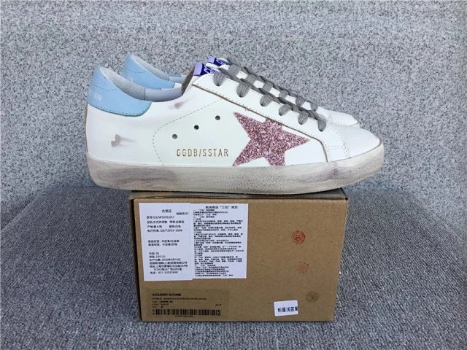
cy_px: 175
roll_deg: -0.9
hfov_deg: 58.4
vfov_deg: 45.4
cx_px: 234
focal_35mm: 31
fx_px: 418
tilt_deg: -19.9
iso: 25
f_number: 2.4
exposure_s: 1/407
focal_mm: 3.3
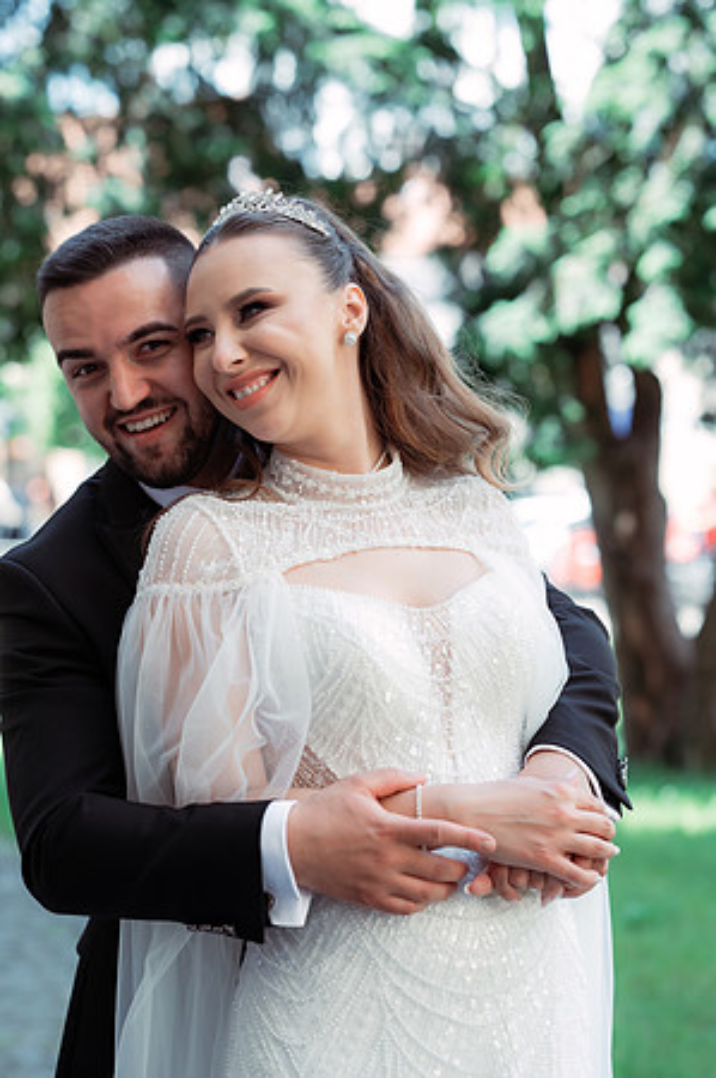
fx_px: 2542
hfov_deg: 16.0
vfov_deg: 23.9
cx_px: 358
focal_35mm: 85
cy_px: 539
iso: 200
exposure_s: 1/250
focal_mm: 85
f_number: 3.5
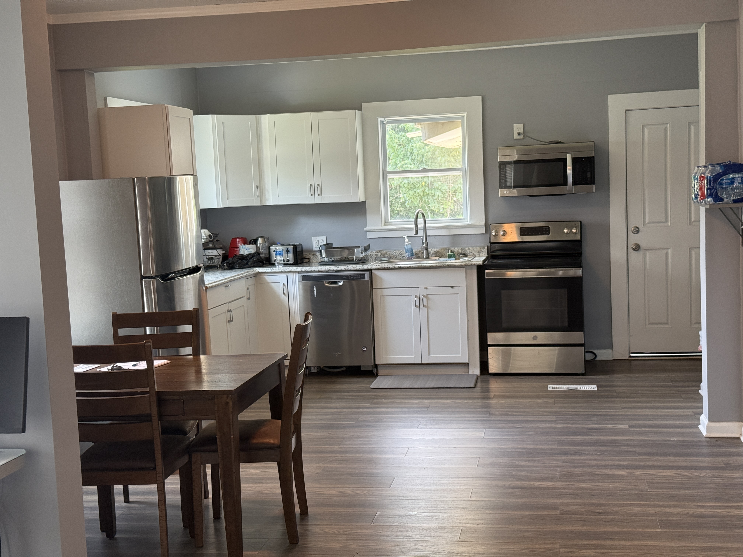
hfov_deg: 39.7
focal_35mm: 48
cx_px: 372
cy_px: 278
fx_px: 1030
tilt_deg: -5.6
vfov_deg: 30.3
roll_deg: +2.7
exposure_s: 1/60
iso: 160
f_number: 1.78
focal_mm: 6.76
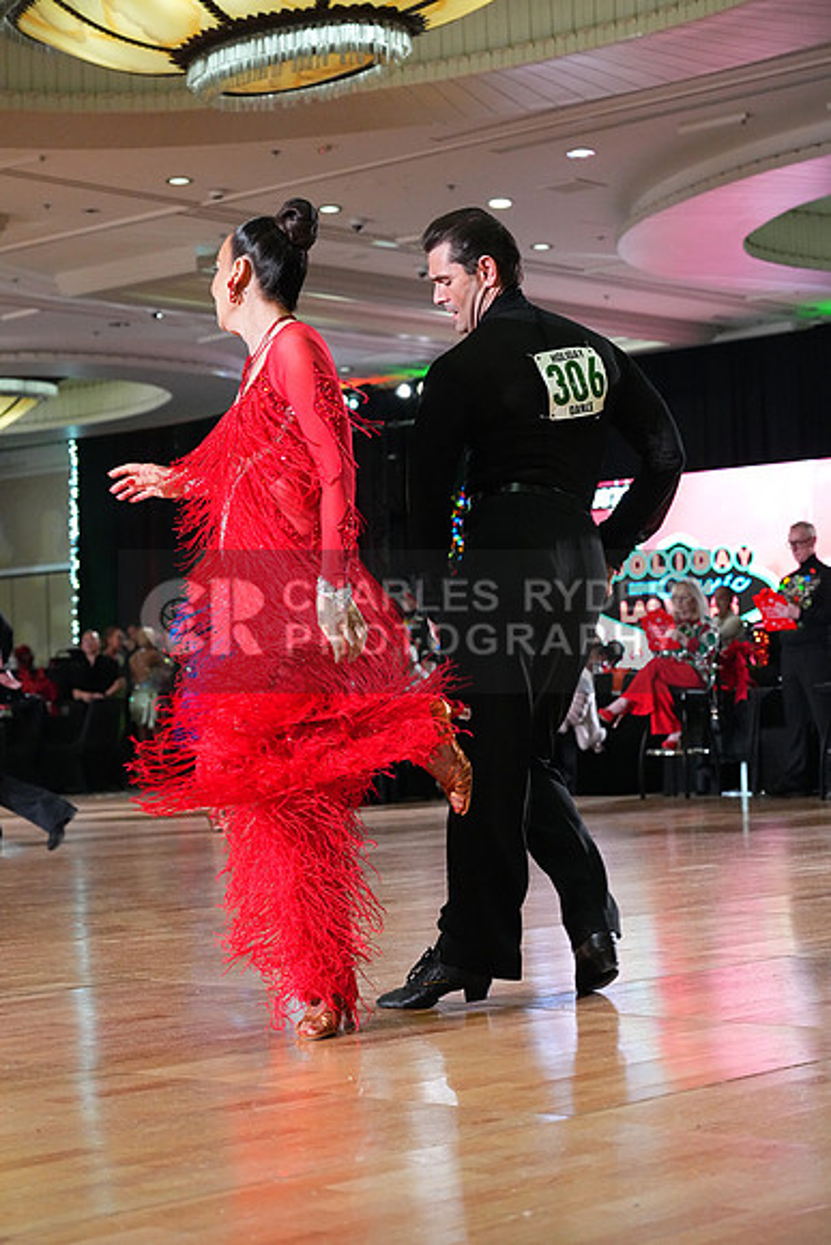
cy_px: 622
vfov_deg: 28.8
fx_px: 2422
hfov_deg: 19.5
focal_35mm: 70
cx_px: 416
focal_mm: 70
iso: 8000
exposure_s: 1/400
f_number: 5
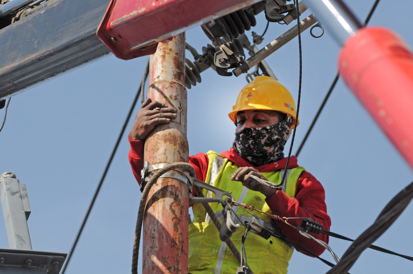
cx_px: 206
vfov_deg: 6.3
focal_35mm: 218
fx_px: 2493
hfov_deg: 9.5
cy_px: 137
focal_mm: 145
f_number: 5.6
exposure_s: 1/1000
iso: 250
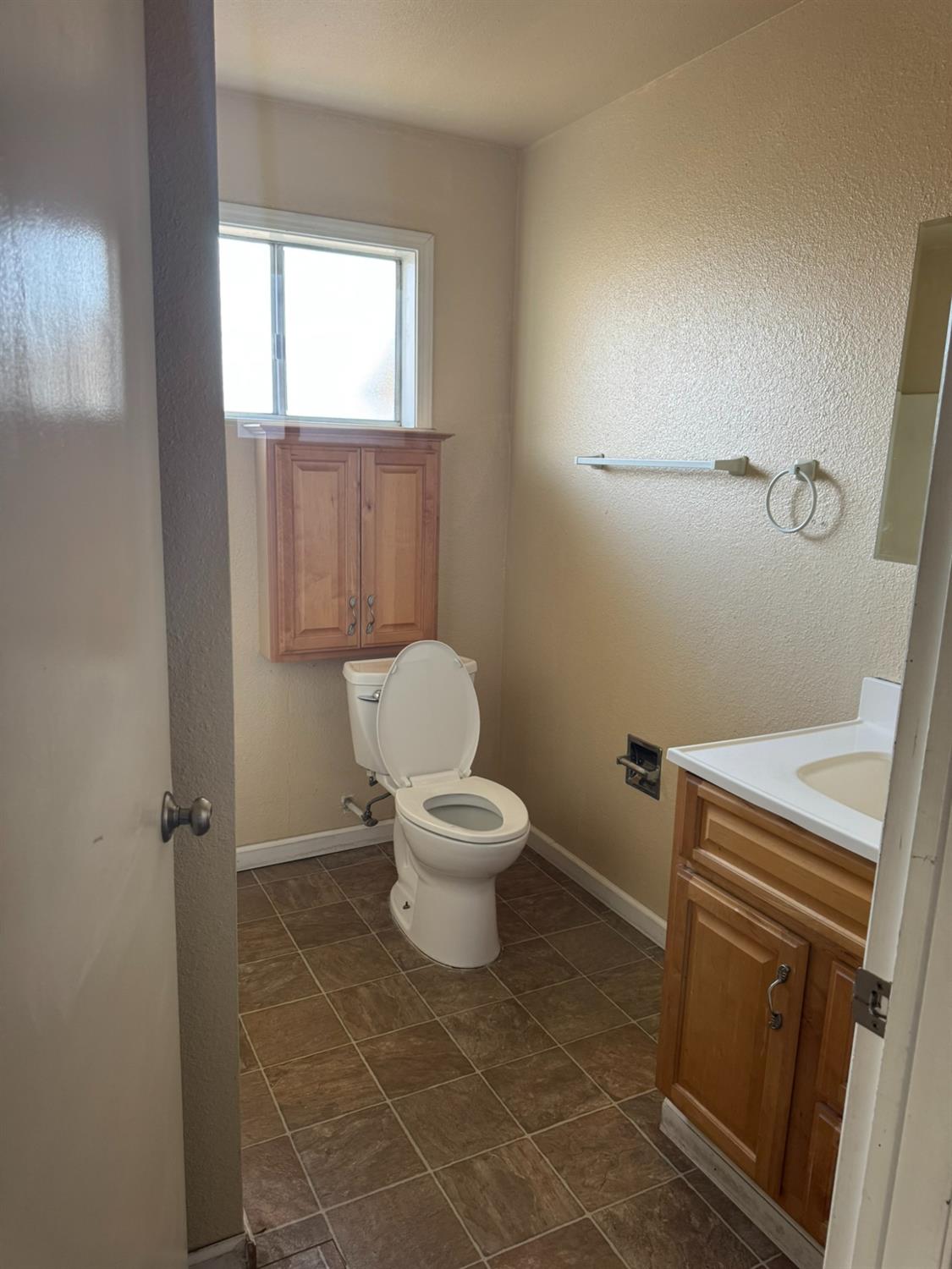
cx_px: 476
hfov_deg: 56.8
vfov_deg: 71.6
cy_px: 634
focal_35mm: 24
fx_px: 880
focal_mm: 6.76
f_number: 1.78
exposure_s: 1/121
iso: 200
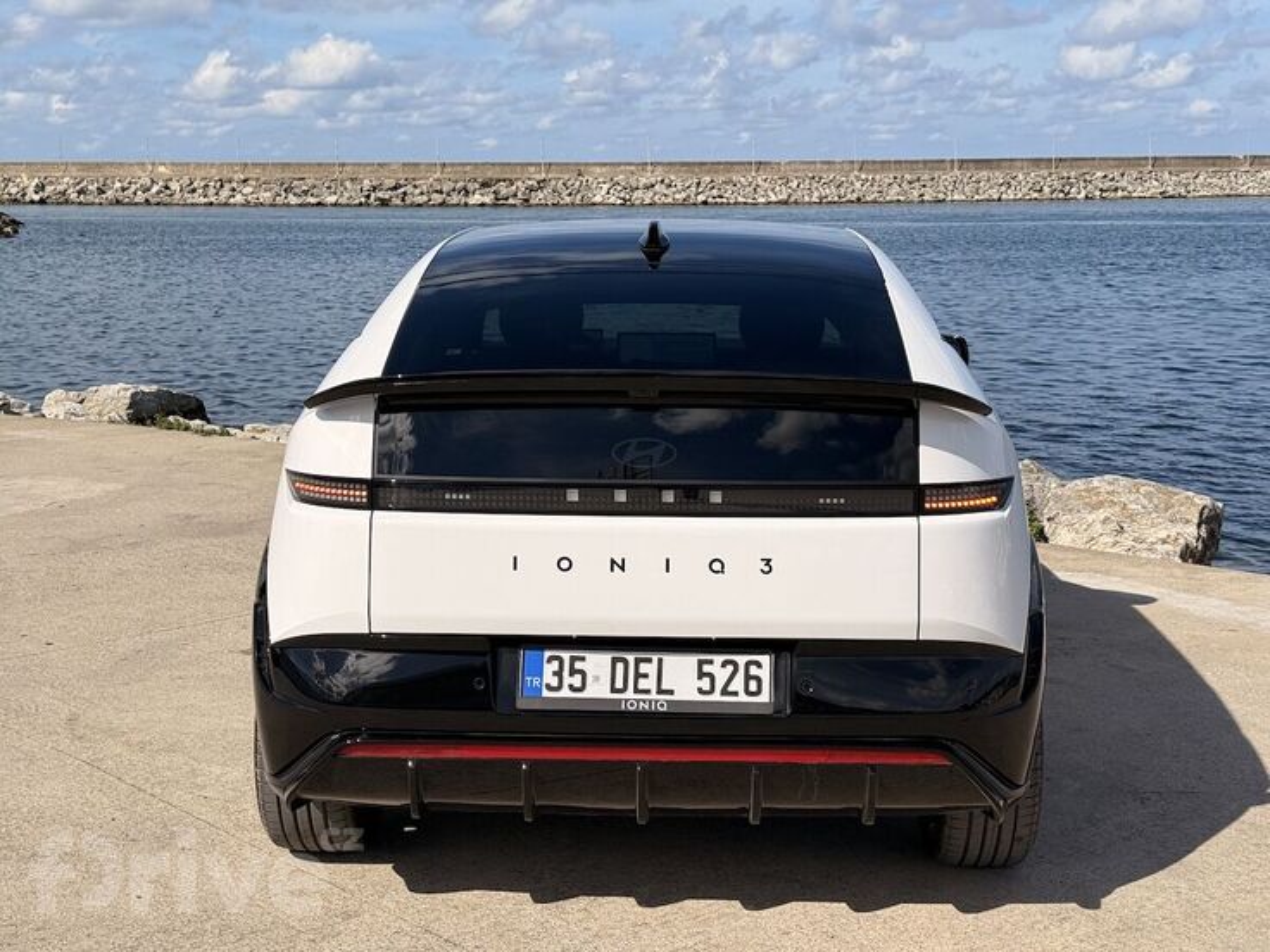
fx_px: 1761
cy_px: 476
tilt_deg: -9.0
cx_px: 635
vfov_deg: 30.3
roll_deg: +0.3
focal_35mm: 48
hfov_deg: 39.7
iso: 80
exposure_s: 1/8772
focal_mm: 6.76
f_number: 1.78
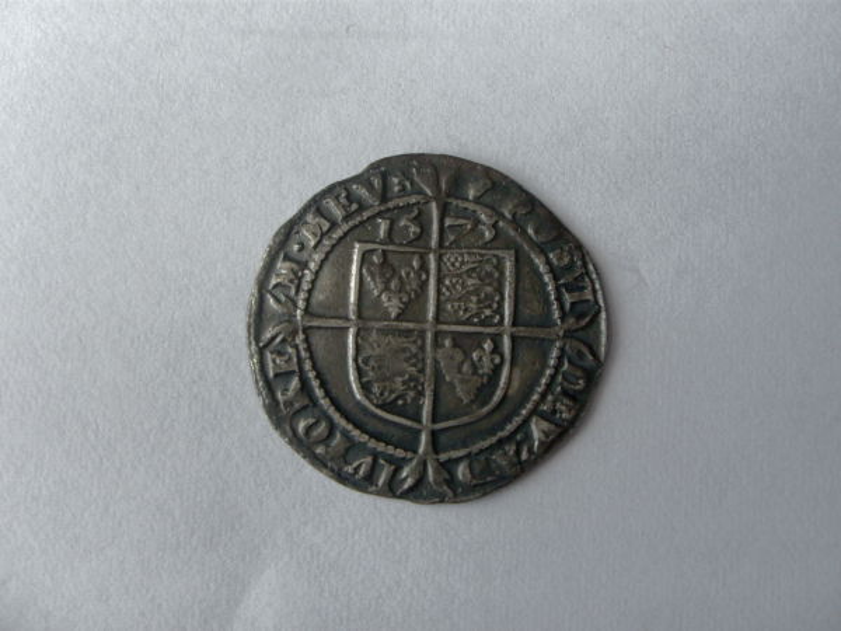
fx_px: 899
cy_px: 316
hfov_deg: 50.1
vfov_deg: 38.7
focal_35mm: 37
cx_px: 420
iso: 80
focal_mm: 6.2
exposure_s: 1/100
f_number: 2.8
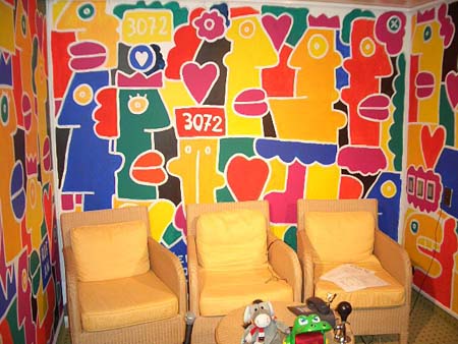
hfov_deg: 52.6
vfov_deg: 40.7
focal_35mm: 35
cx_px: 229
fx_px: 463
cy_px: 172
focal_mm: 5.8
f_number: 2.6
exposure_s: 1/100
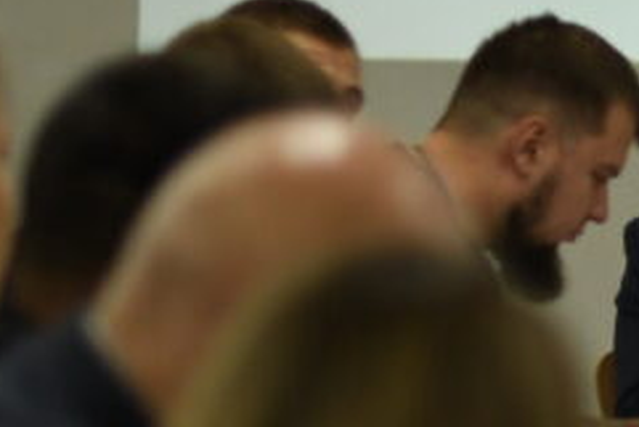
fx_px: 5186
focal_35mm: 292
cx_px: 1183
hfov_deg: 6.9
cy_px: 304
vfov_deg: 4.7
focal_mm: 50
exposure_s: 1/1000
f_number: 1.4
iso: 800
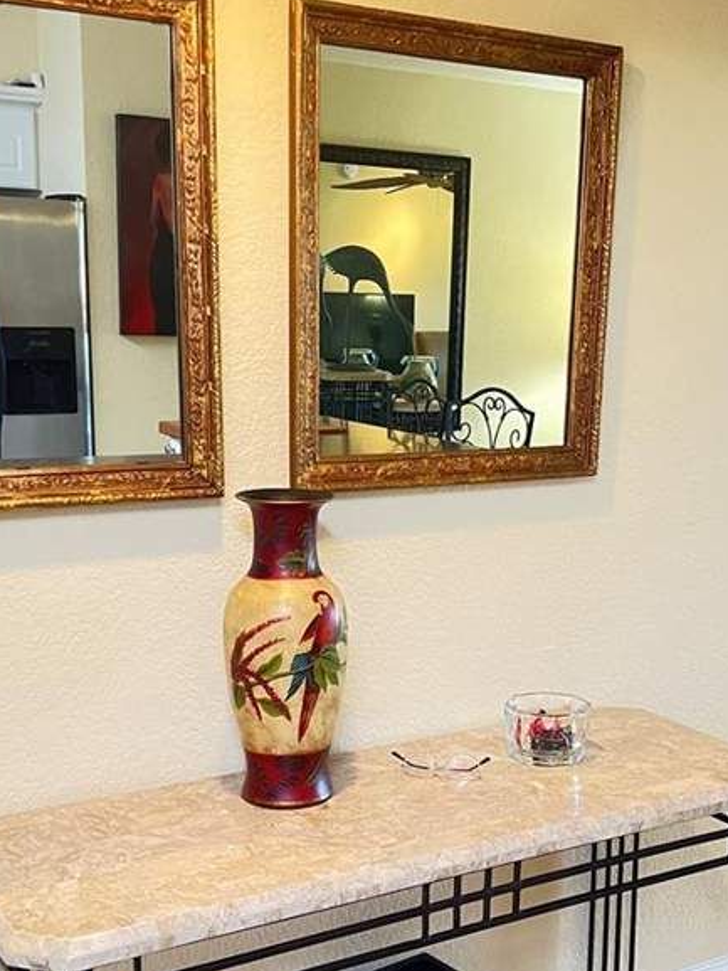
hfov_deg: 30.2
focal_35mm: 48
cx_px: 414
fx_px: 1345
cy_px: 601
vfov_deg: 39.4
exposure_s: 1/60
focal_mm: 5.7
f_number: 1.5
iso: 320
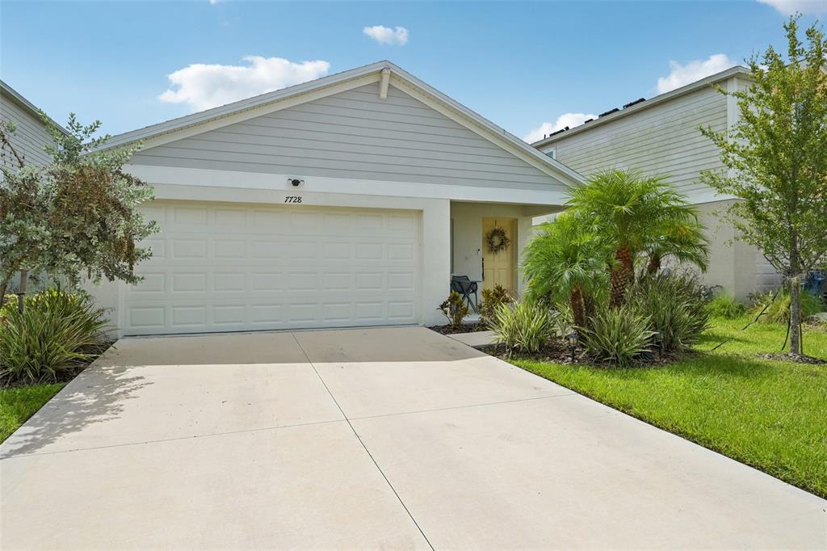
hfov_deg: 82.6
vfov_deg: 60.7
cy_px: 276
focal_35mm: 20
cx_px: 414
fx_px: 471
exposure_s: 1/2000
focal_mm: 20.5
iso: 400
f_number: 8
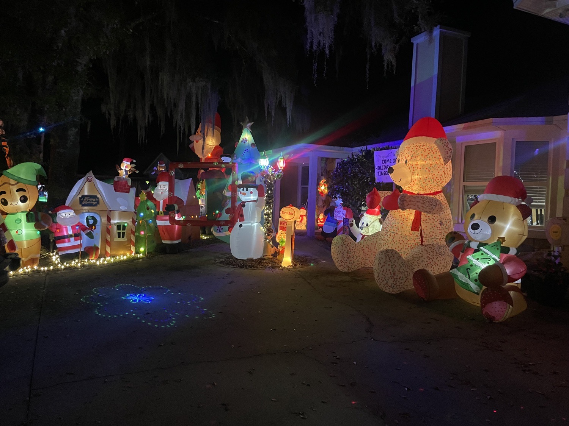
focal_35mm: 26
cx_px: 284
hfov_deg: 67.3
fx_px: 427
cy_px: 213
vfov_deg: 53.1
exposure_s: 1/30
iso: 800
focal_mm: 4.2
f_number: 1.6
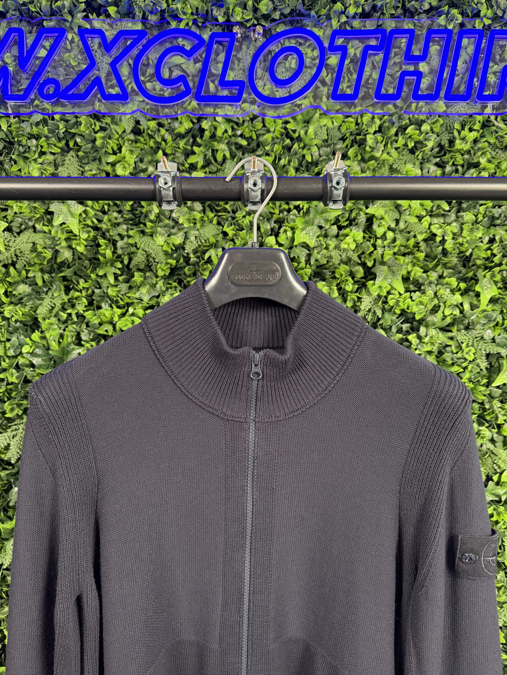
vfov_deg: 71.6
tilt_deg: -3.3
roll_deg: +0.0
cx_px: 254
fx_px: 469
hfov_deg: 56.8
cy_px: 338
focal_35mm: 24
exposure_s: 1/50
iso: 400
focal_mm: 6.76
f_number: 1.78
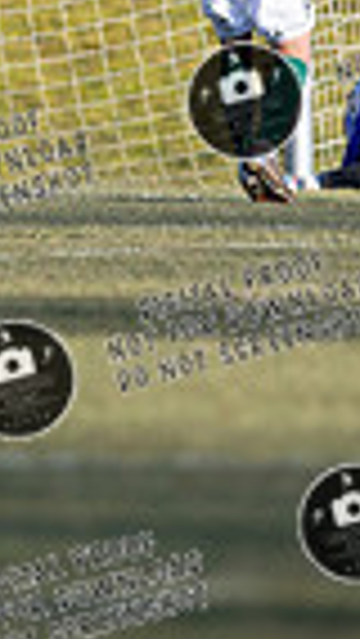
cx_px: 33
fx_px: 29442
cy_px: -79
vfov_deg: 1.2
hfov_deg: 0.7
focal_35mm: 1737
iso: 200
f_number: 3.2
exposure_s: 1/1600
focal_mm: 300
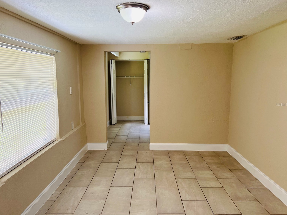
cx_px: 145
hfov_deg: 65.3
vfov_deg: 51.4
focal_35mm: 27
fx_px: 224
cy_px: 104
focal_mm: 5.7
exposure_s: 1/160
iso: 64
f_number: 1.5
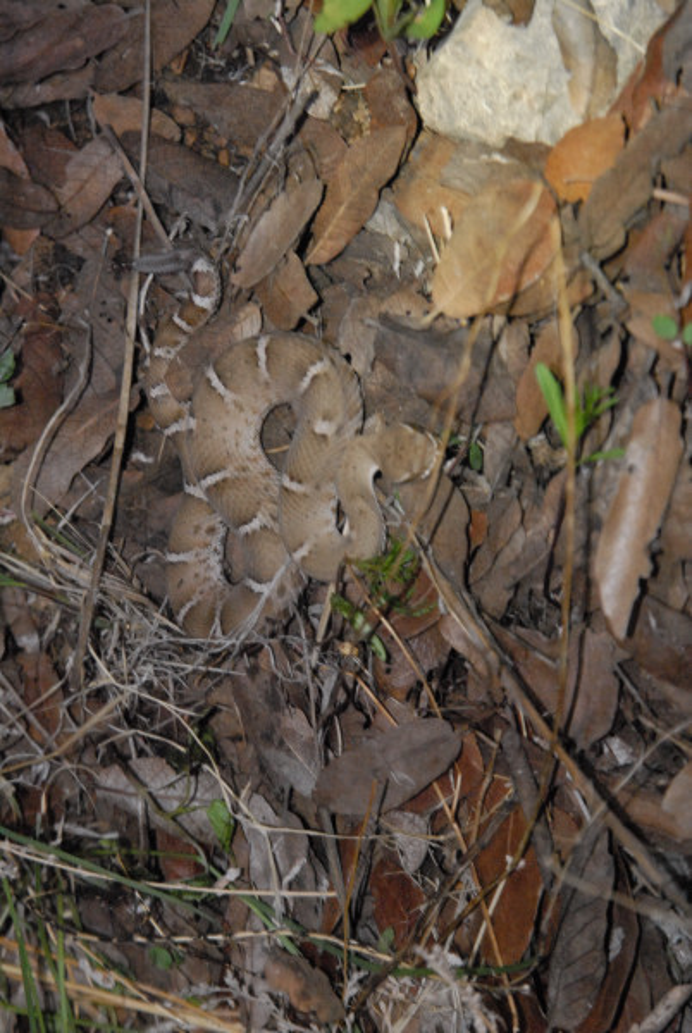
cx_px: 346
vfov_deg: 18.2
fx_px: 3232
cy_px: 516
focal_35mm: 112
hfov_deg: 12.2
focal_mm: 75
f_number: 5.6
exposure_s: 1/30
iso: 1600
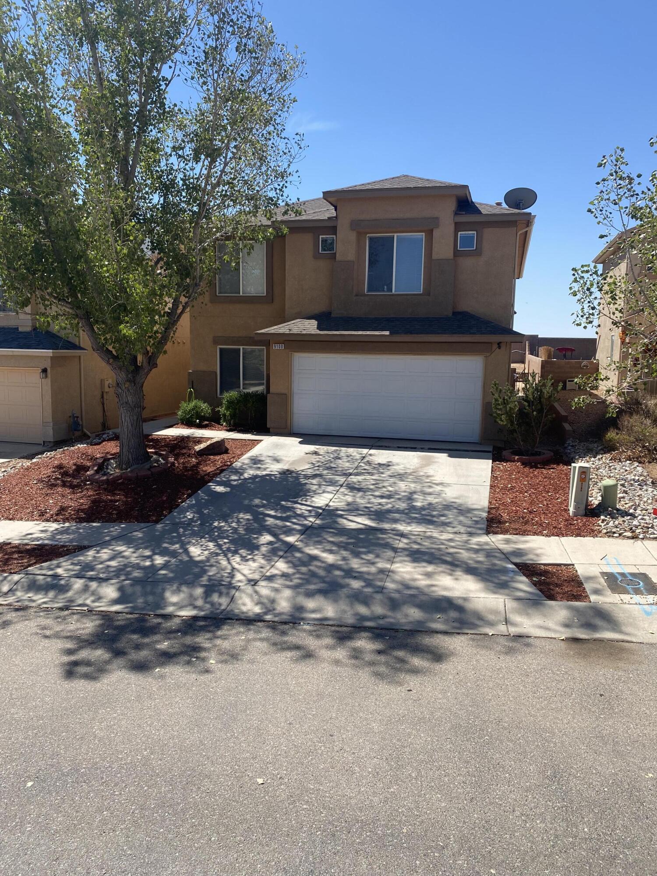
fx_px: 658
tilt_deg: -8.1
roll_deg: -1.5
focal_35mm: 26
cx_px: 328
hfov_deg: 53.1
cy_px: 438
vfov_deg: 67.3
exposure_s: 1/2513
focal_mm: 4.25
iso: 32
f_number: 1.8
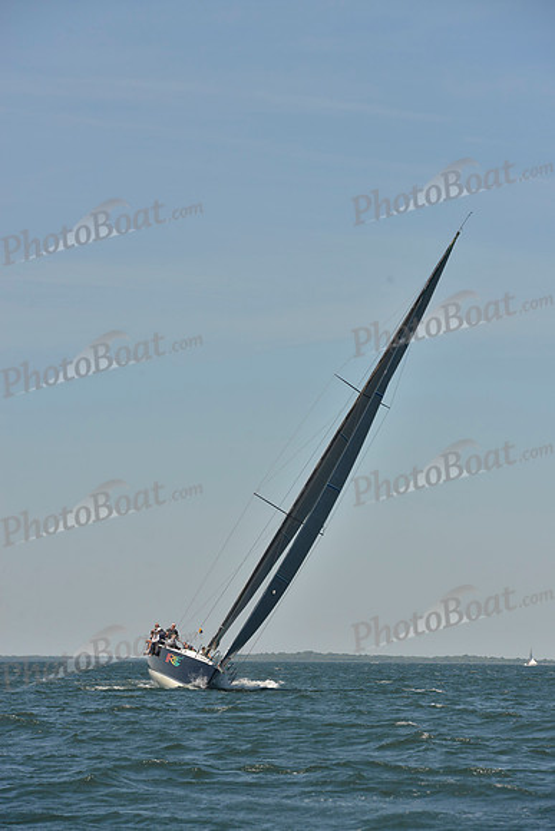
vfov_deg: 13.7
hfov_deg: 9.2
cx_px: 278
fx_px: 3466
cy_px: 416
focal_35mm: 150
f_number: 9
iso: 280
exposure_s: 1/1250
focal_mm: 150
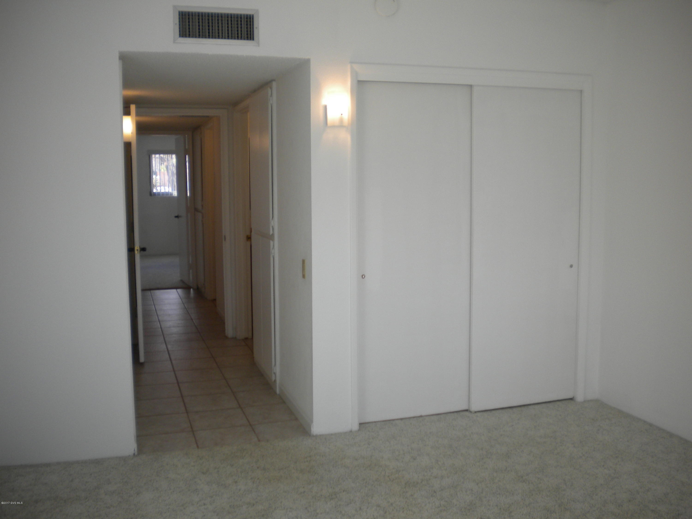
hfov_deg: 52.6
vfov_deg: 40.7
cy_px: 260
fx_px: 700
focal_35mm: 35
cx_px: 346
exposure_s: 1/94.8
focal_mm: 6.3
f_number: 3.1
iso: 80
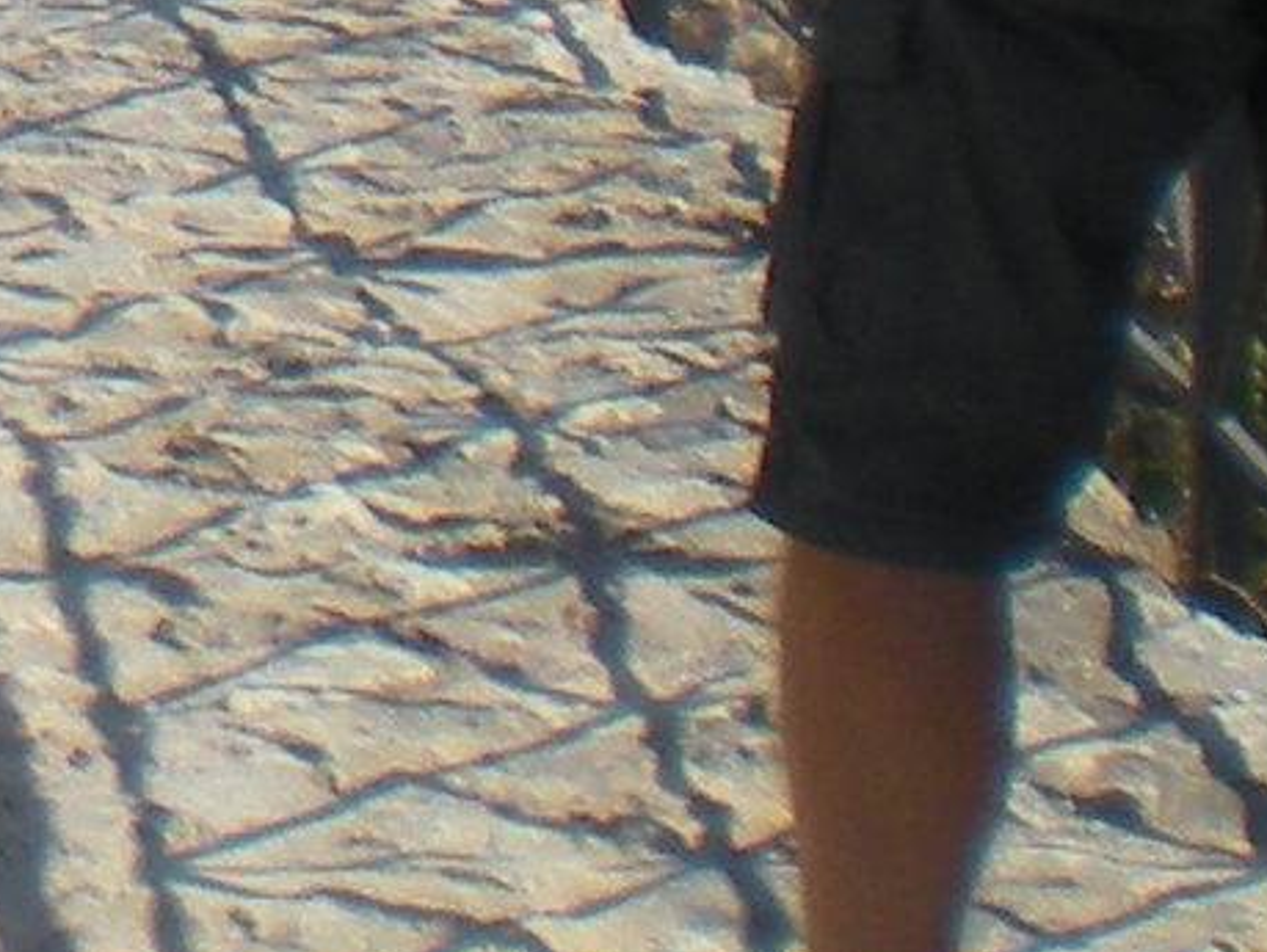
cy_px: -1589
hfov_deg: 6.9
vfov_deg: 5.3
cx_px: -1965
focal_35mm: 270
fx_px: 9890
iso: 64
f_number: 4.6
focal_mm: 6.3
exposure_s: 1/505
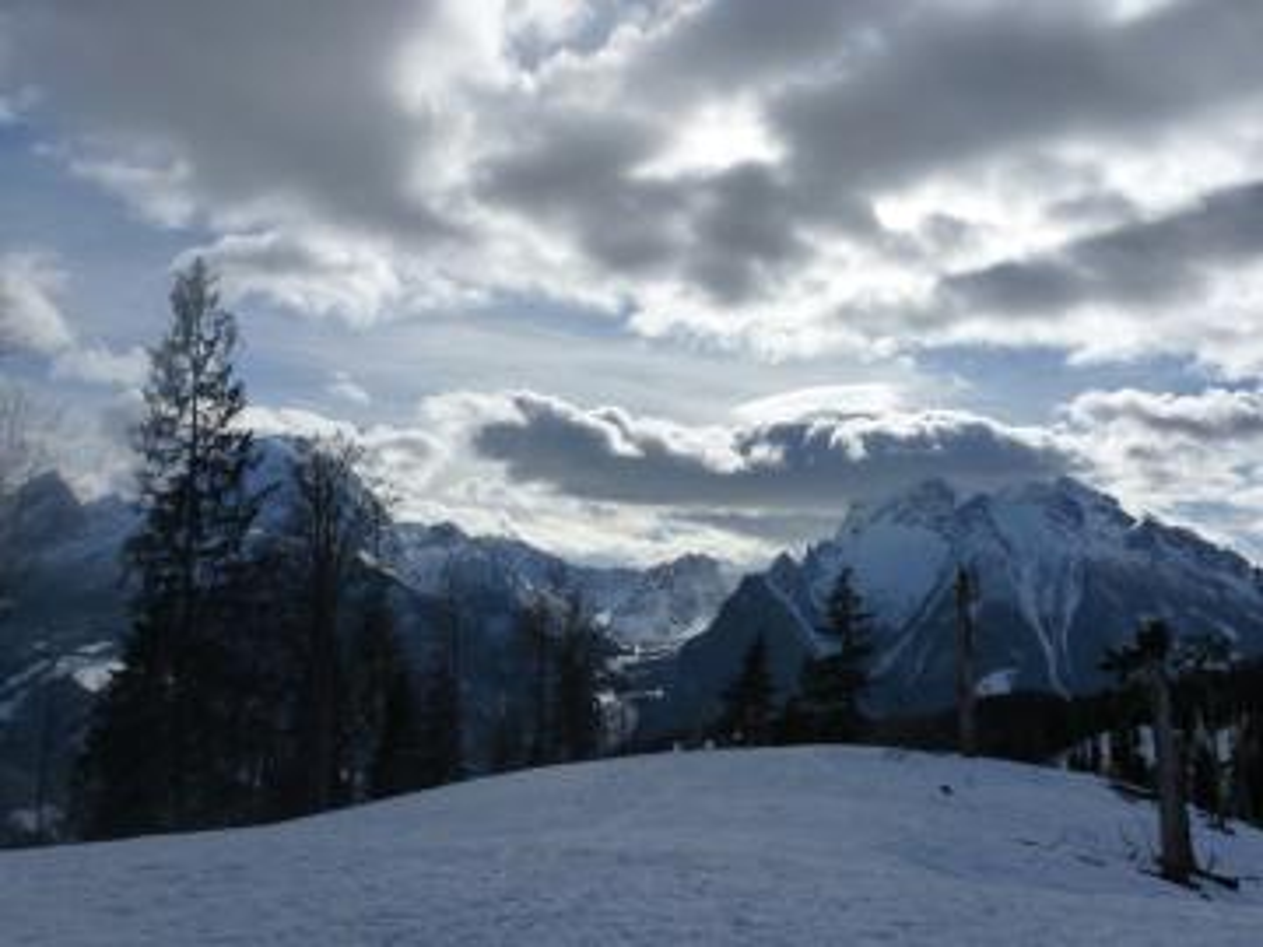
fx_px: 1095
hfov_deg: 60.0
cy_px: 474
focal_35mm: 30
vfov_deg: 46.8
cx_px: 632
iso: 160
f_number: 6.3
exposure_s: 1/1300
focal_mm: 5.4
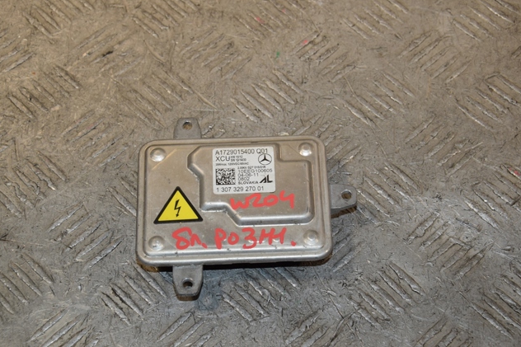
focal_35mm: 79
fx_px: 1143
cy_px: 175
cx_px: 260
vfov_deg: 17.3
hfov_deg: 25.7
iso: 800
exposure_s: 1/200
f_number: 8
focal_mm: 52
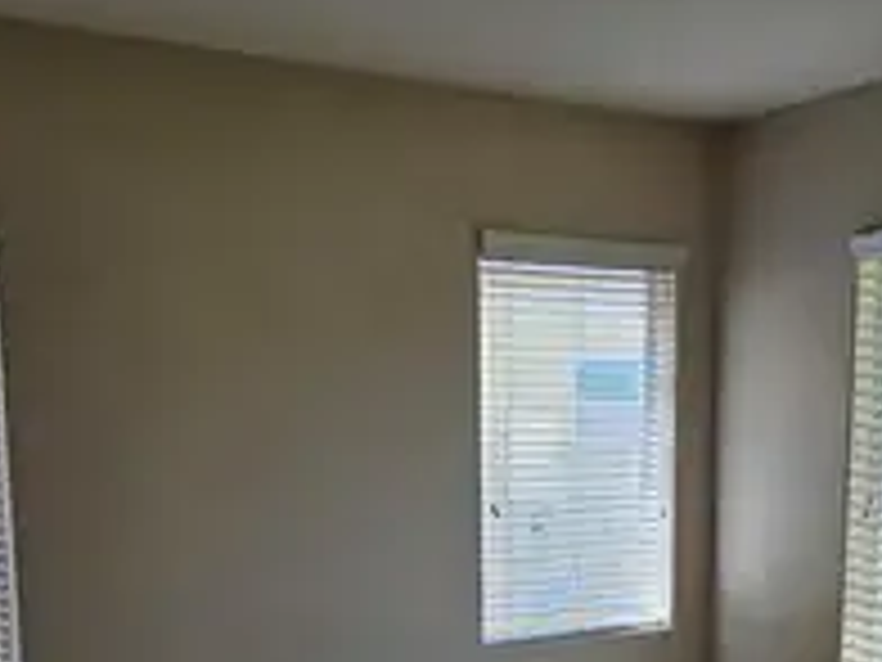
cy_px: 581
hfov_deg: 40.3
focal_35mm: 47
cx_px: 513
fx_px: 1198
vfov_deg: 29.7
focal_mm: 6.3
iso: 100
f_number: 1.7
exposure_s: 1/207
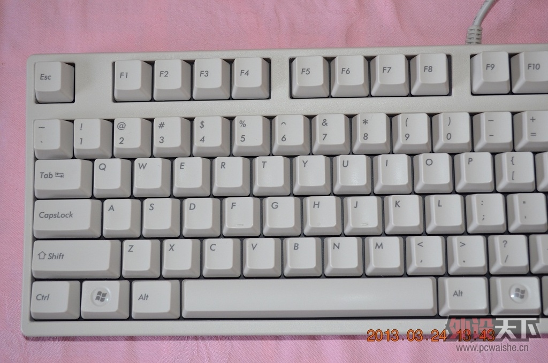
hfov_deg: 37.9
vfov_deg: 25.7
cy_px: 182
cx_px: 274
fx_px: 798
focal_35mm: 52
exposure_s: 1/60
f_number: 5
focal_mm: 35
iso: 900
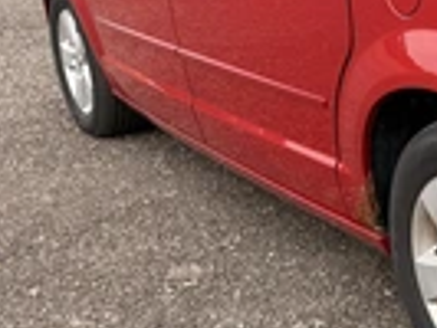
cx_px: 647
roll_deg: +0.8
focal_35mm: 72
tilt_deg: -14.3
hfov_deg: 22.4
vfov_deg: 20.4
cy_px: 105
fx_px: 910
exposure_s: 1/1060
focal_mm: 6.76
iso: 80
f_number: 1.78
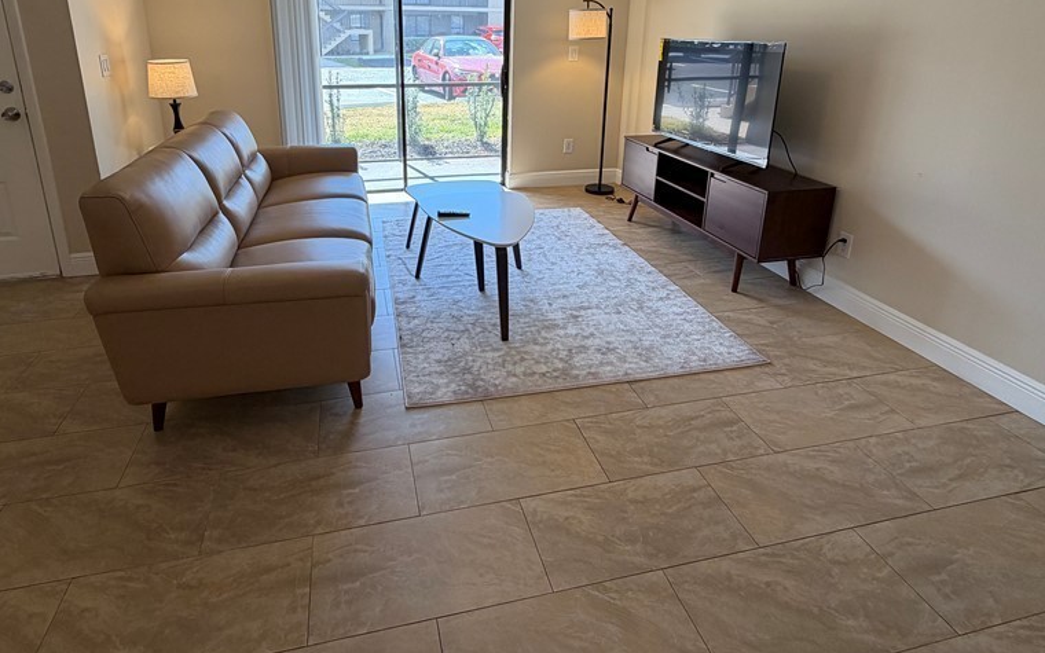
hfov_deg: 84.8
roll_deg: +0.2
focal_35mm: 20
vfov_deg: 57.3
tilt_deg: -15.4
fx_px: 570
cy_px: 181
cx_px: 473
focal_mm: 2.22
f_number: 2.2
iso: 100
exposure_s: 1/120
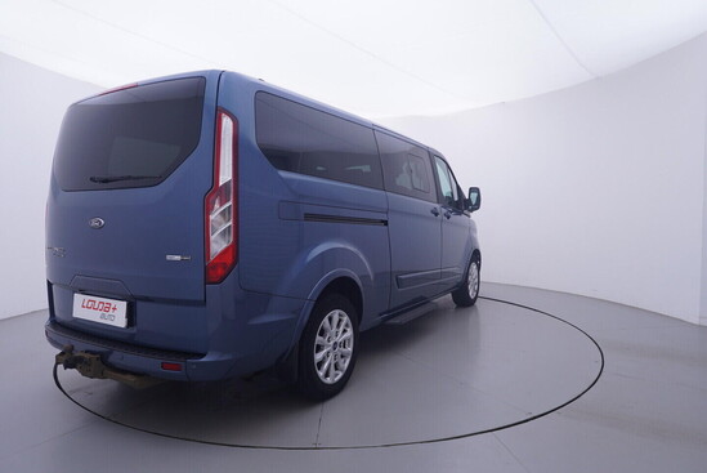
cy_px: 236
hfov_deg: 77.3
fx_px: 442
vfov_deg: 56.2
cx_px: 354
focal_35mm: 22
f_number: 5
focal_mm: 15
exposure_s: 1/80
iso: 200
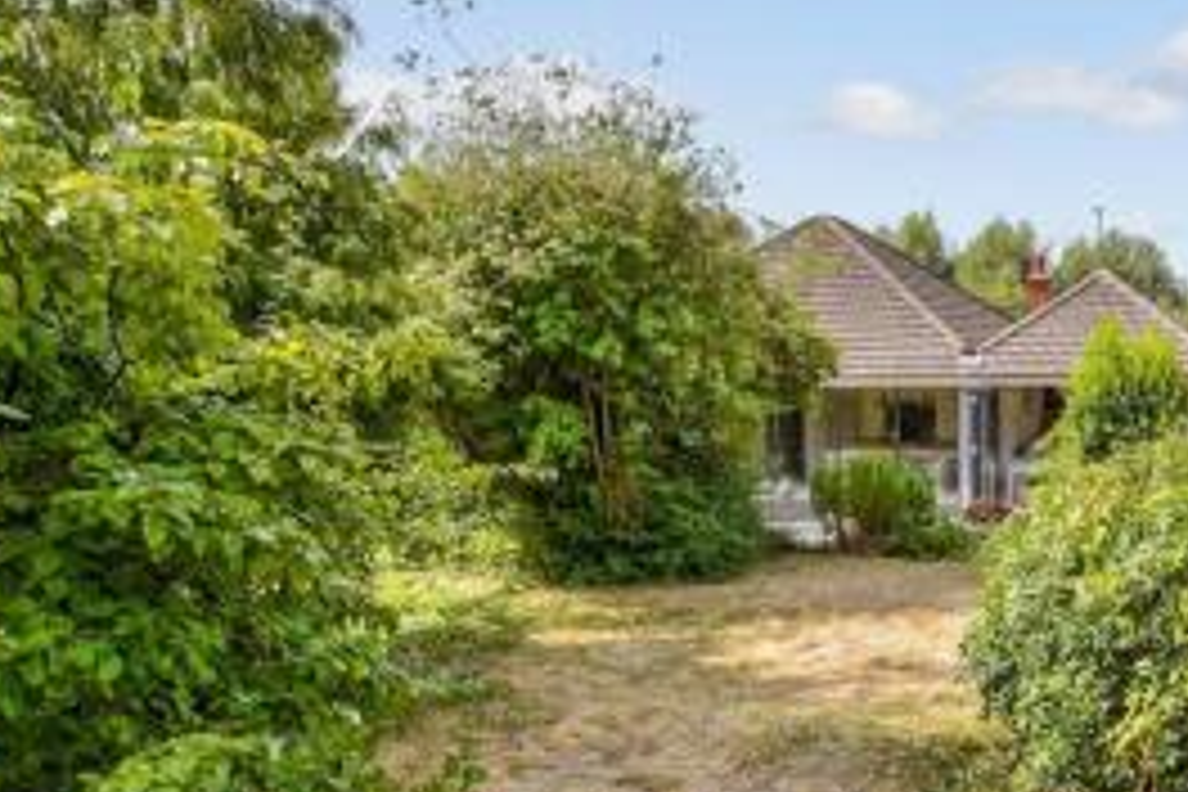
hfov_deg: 62.3
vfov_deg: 46.7
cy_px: 565
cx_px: 932
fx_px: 891
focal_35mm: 27
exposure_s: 1/320
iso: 200
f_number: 8
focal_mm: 10
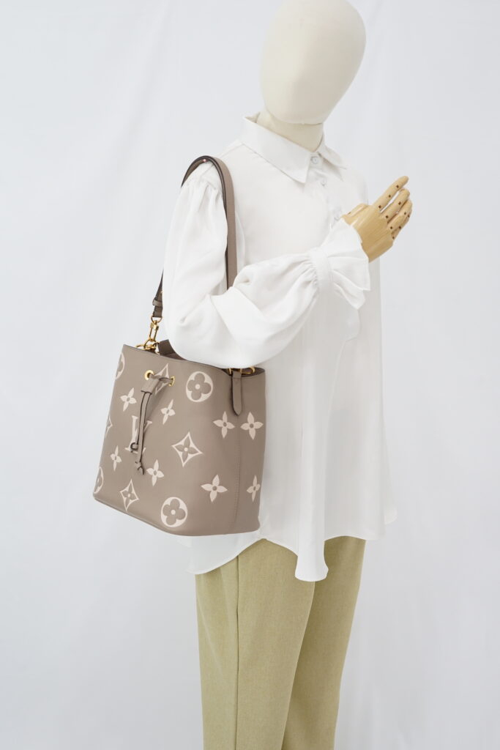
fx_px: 1041
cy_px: 375
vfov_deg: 39.6
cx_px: 250
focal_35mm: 50
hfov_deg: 27.0
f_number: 6.3
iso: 640
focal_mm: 50
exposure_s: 1/10
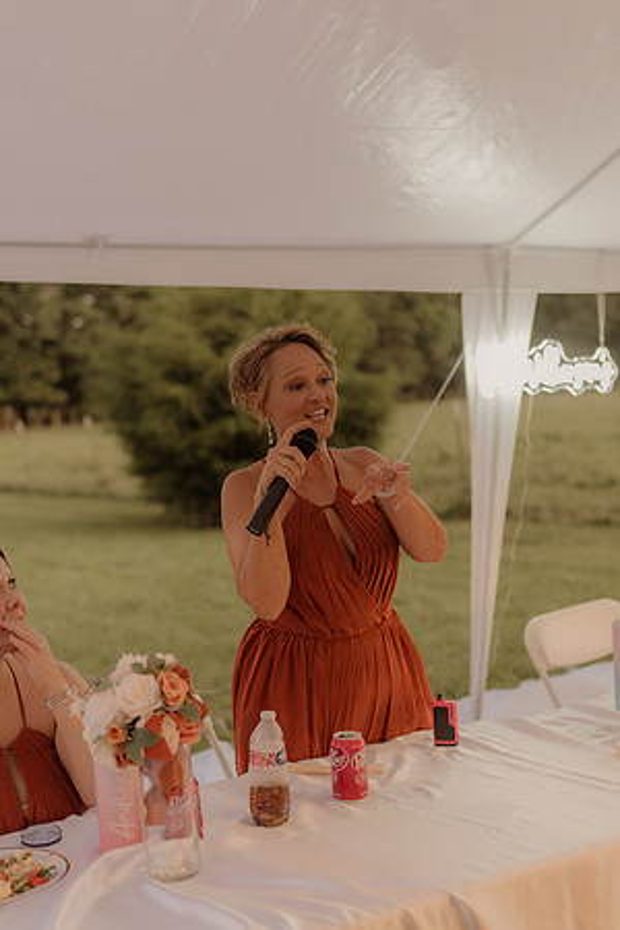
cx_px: 310
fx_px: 1343
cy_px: 465
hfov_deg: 26.0
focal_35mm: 52
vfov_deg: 38.2
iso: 500
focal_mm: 35
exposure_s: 1/160
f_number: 1.4
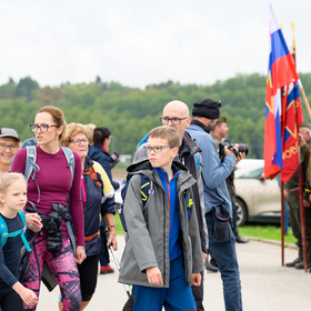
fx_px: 1291
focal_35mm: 127
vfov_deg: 13.7
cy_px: 158
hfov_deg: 13.7
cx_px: 173
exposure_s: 1/1250
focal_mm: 93
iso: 800
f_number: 4
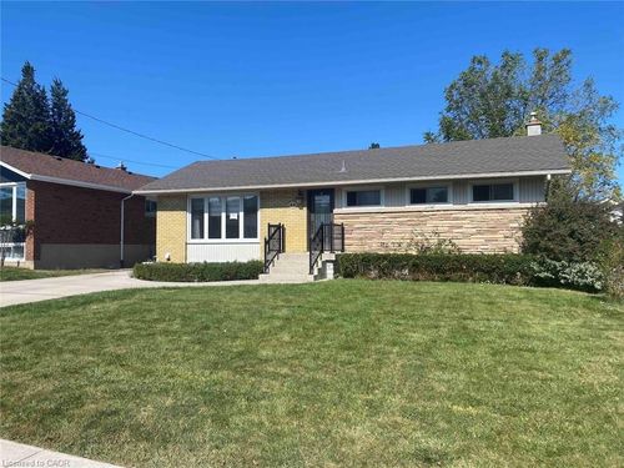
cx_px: 312
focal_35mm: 26
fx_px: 469
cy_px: 234
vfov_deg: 53.1
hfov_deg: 67.3
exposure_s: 1/2967
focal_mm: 4.25
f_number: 1.8
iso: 32
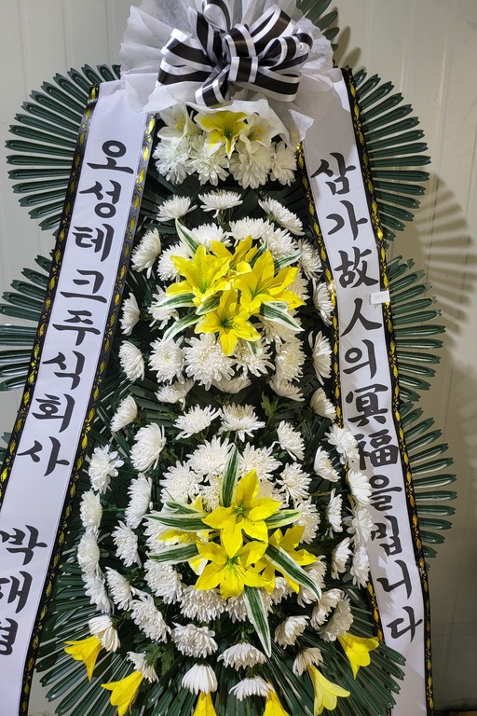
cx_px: 220
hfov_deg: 49.5
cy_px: 365
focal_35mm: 26
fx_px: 517
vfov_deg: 69.4
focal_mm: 5
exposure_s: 1/60
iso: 160
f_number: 1.8
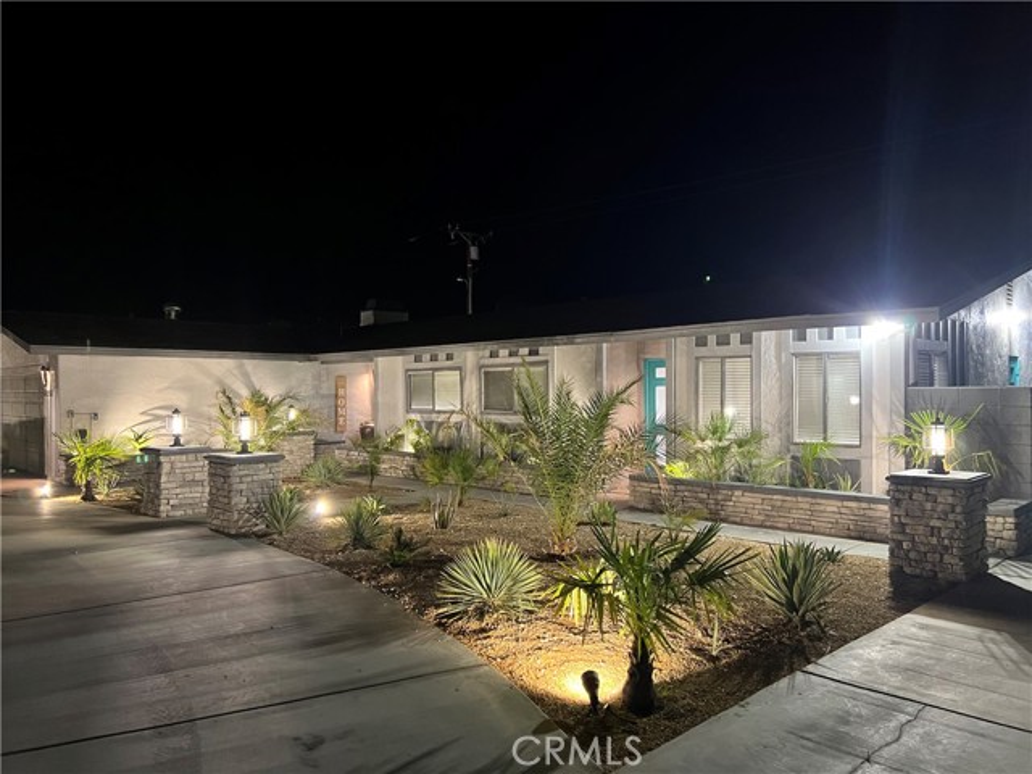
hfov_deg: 67.3
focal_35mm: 26
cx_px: 516
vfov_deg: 53.1
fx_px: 775
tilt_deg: -0.1
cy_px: 387
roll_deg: +0.5
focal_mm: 5.7
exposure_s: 1/40
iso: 640
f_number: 1.5
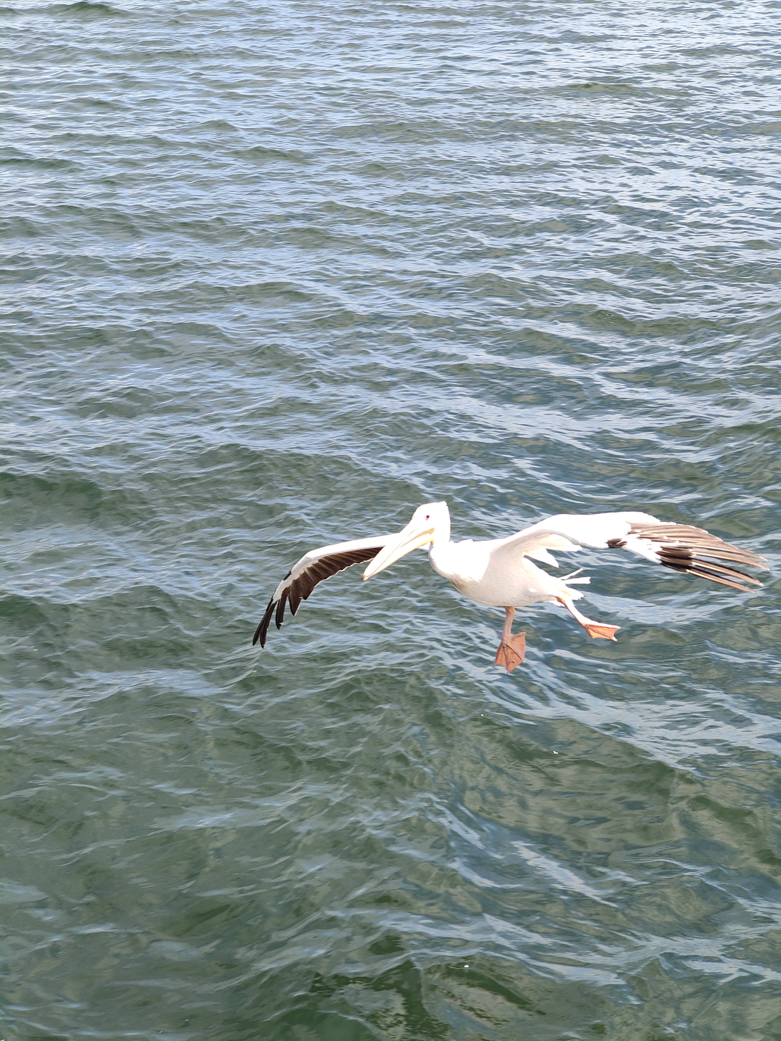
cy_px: 520
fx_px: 2106
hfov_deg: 21.0
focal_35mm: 70
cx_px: 390
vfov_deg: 27.8
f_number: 2.55
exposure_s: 1/428
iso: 71
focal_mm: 13.3
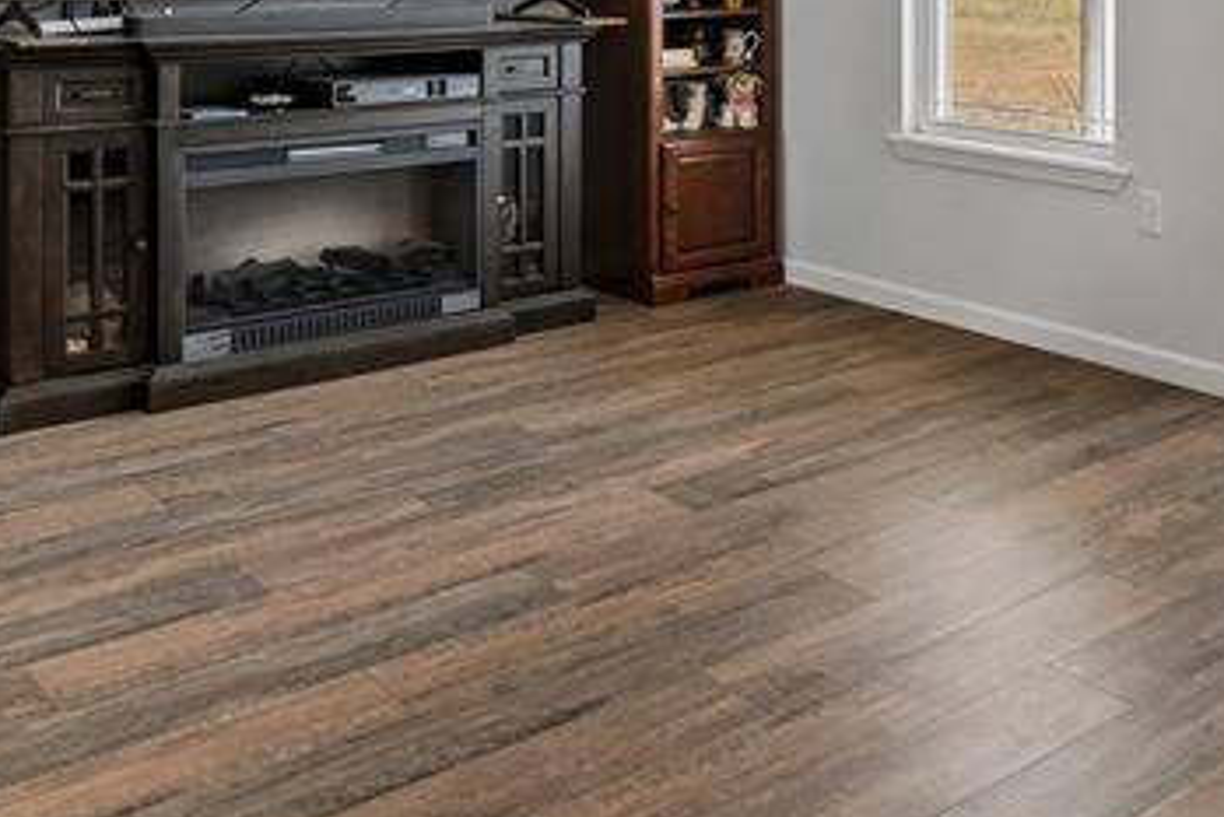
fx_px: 1497
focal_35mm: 44
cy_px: -21
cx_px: 935
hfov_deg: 42.9
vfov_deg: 28.4
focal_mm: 10
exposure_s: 1/100
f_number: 6.3
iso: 200
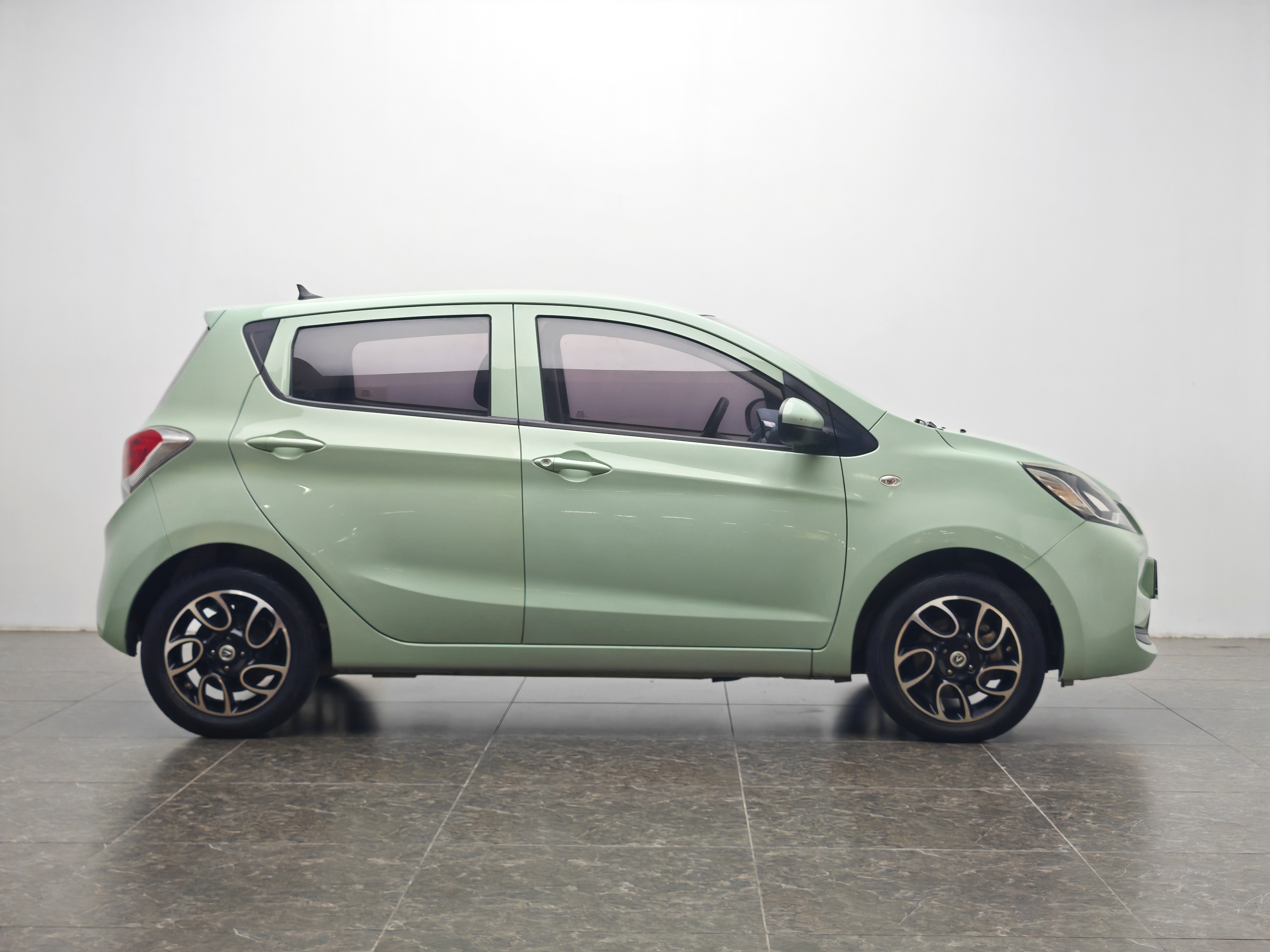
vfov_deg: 25.7
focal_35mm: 57
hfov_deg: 33.8
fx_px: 2091
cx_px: 635
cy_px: 476
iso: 50
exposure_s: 1/100
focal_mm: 7.62
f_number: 1.6
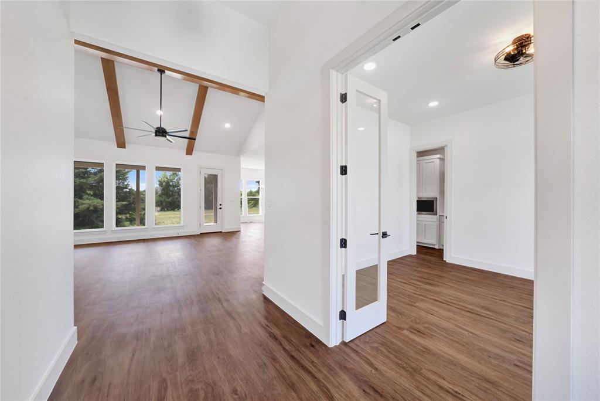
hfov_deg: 112.6
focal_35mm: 12
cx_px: 300
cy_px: 200
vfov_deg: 90.1
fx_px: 200
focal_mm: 12
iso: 500
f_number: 9
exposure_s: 1/60
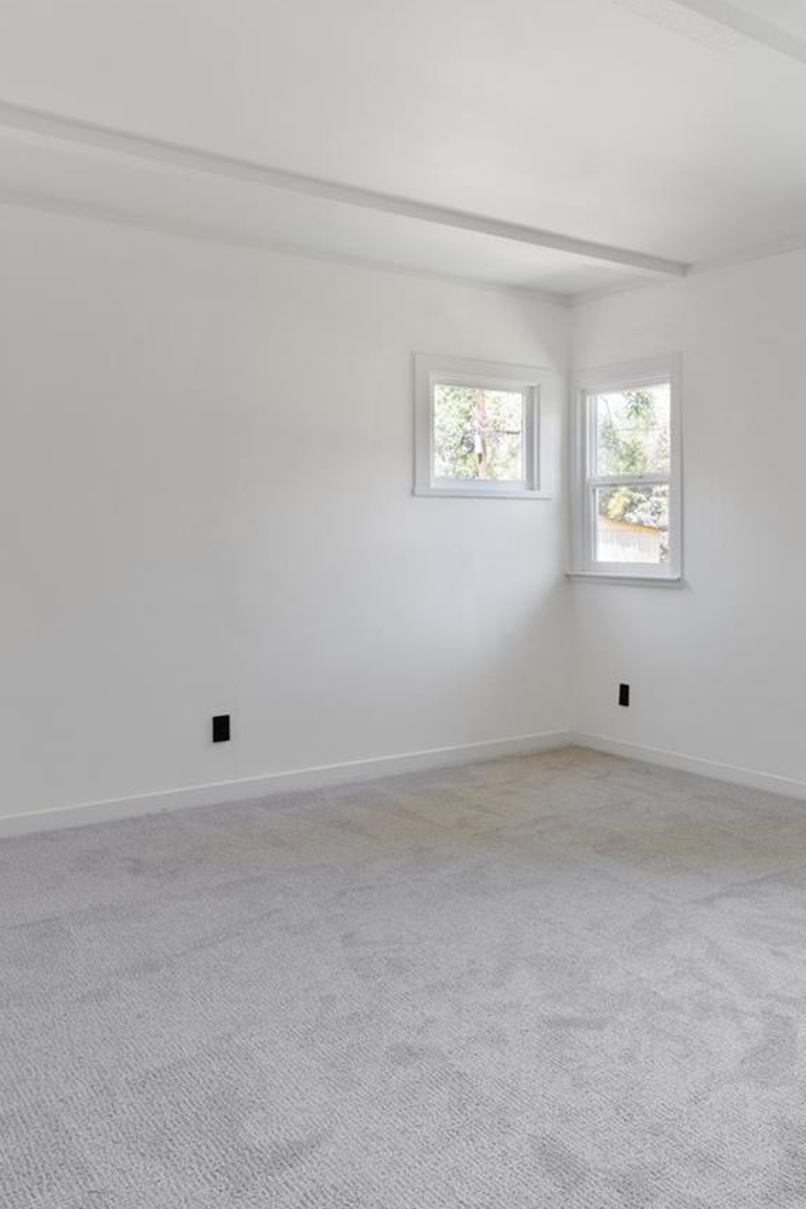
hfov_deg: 40.6
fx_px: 1007
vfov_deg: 61.7
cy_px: 522
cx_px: 711
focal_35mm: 30
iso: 100
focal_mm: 16
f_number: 8
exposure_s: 1/13
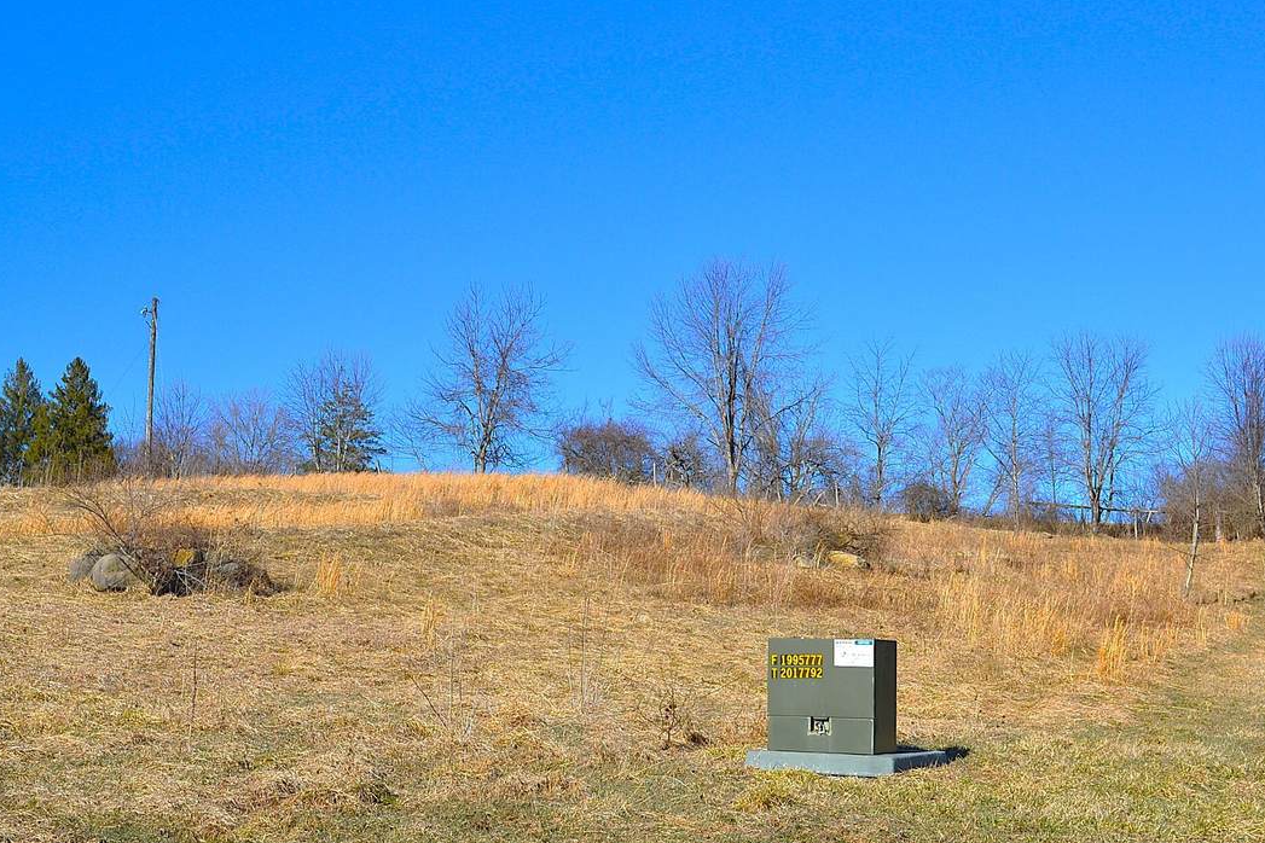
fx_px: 1932
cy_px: 410
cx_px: 587
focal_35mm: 55
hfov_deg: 36.2
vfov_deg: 24.6
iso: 100
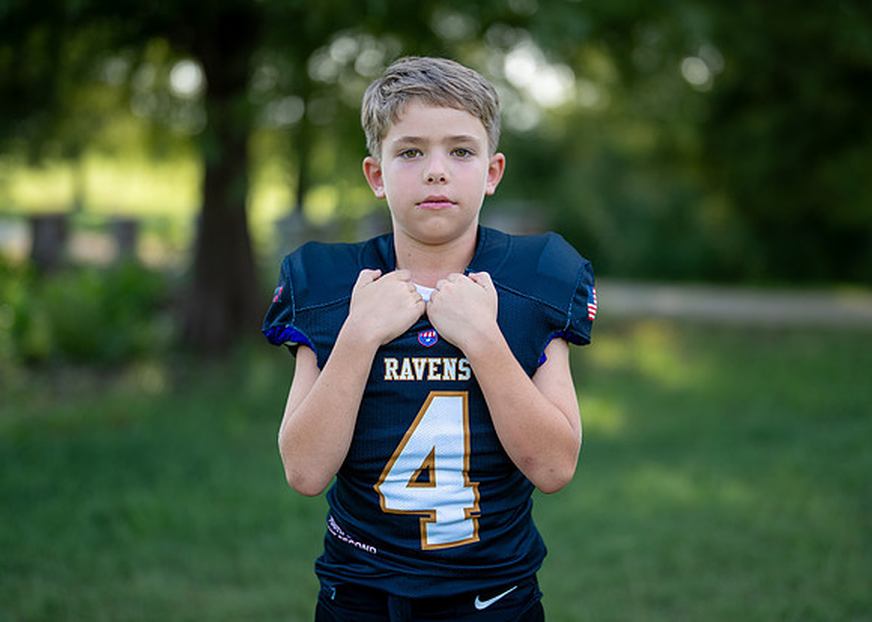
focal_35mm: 60
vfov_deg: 23.6
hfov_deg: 32.7
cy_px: 298
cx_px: 461
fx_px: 1488
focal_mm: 50
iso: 100
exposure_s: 1/1250
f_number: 1.2
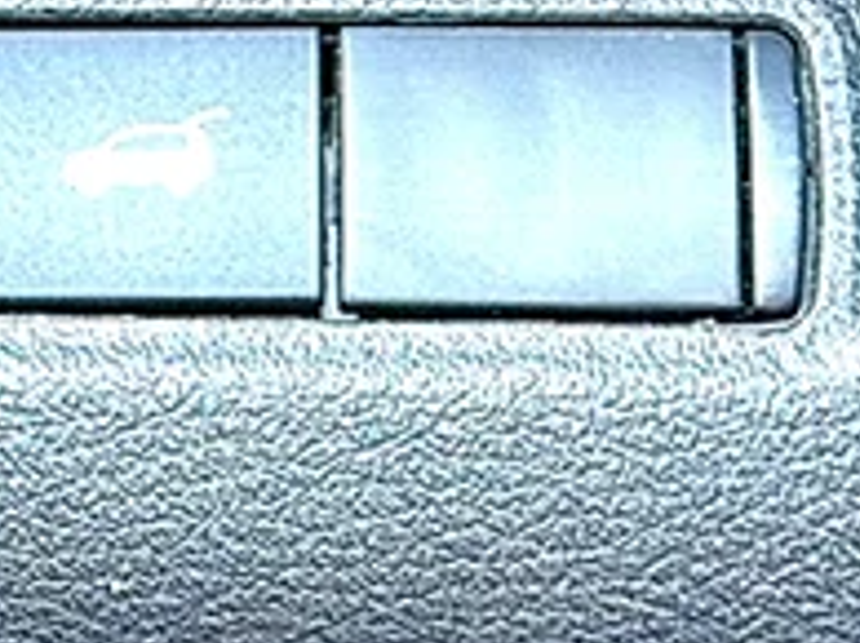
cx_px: -164
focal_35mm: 148
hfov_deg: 13.0
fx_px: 3672
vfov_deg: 10.0
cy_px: 171
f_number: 1.78
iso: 125
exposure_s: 1/40
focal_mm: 6.86
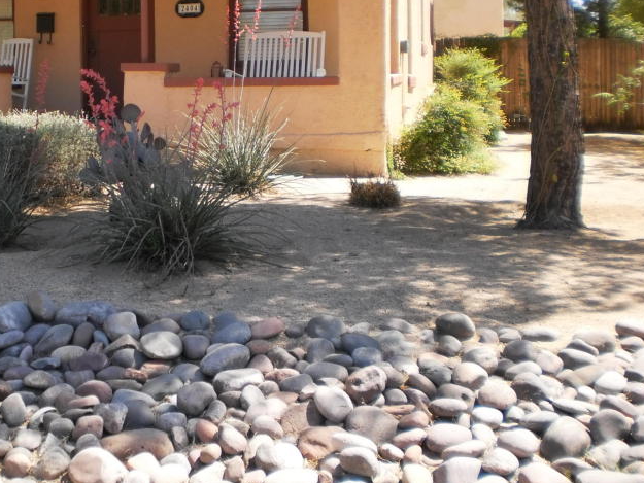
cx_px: 137
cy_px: 94
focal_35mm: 59
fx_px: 1098
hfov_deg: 31.9
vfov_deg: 24.4
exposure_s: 1/400
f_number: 3.1
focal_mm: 6.3
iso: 100
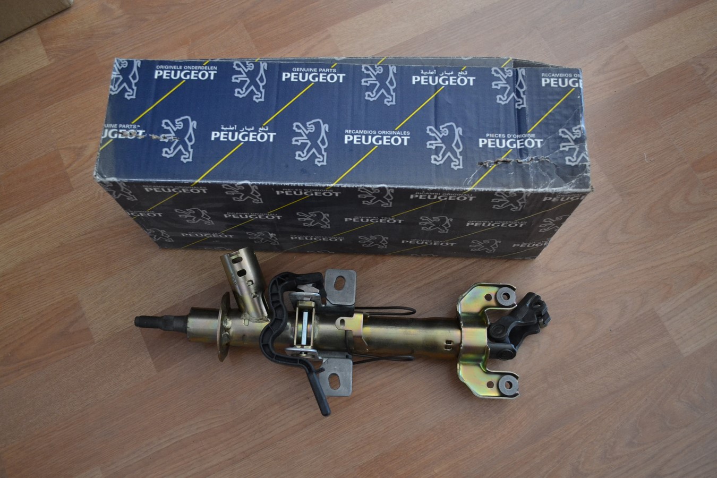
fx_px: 597
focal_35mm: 30
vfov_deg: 43.6
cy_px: 239
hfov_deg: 61.9
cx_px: 358
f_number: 3.8
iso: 1400
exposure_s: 1/60
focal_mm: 20
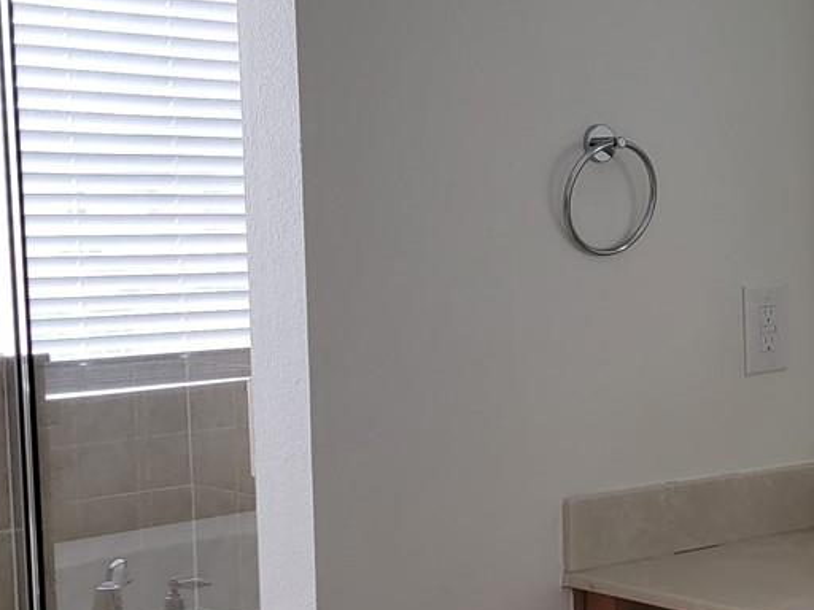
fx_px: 1764
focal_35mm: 75
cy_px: 365
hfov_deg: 25.2
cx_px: 738
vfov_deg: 19.6
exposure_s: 1/40
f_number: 1.8
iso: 400
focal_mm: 6.7
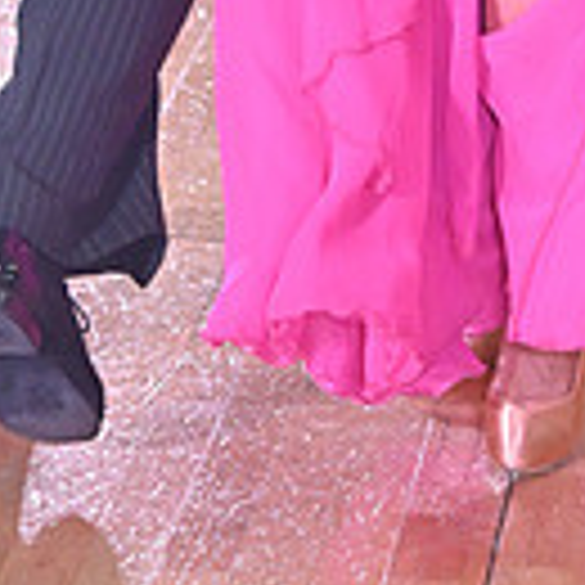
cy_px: -508
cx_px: 394
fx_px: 5449
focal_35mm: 285
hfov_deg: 6.1
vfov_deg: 6.0
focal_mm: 75
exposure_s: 1/320
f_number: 5
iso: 3200
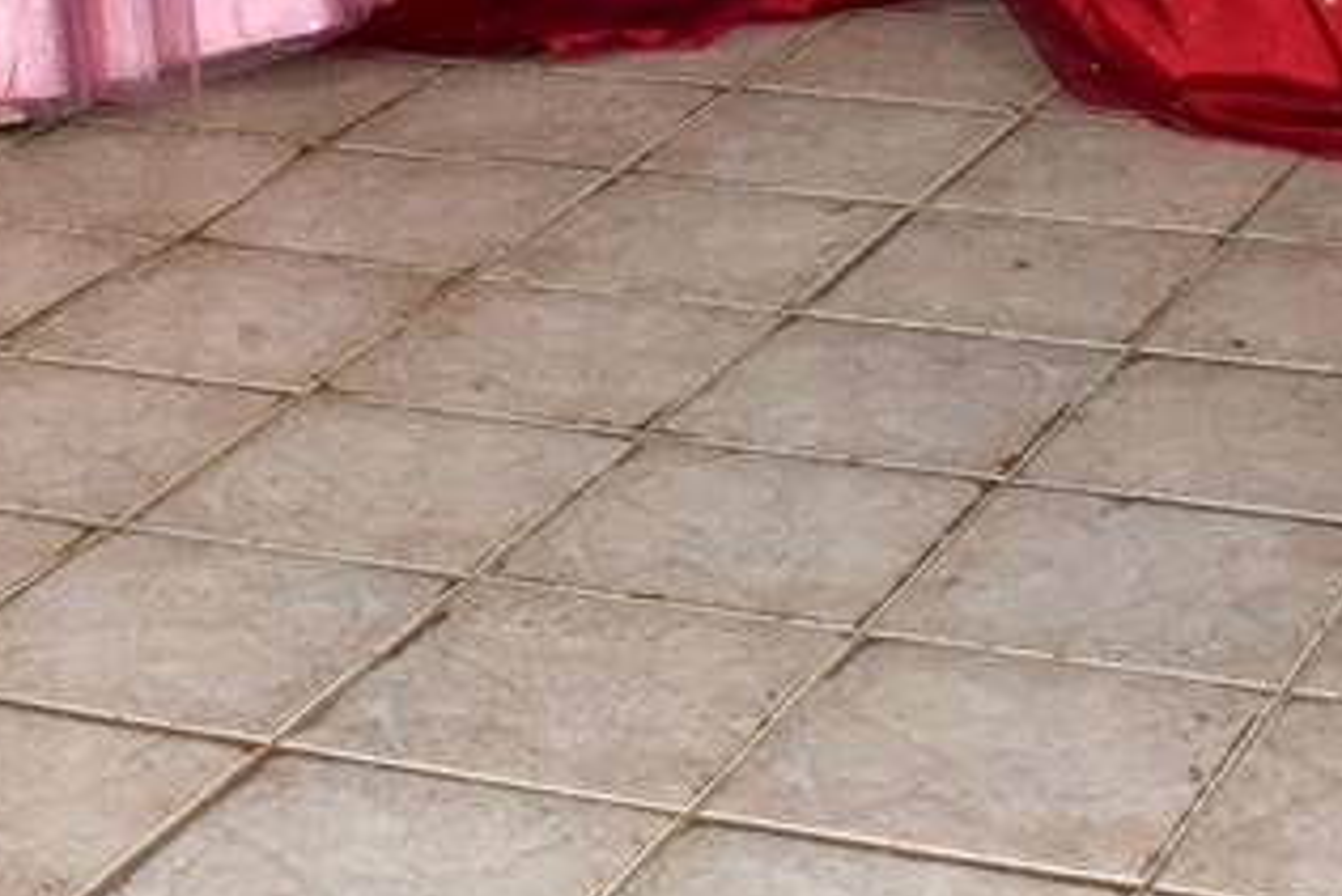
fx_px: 4251
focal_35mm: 114
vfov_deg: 11.3
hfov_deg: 17.9
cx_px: 578
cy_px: -616
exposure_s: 1/100
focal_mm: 20
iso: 1000
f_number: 3.5
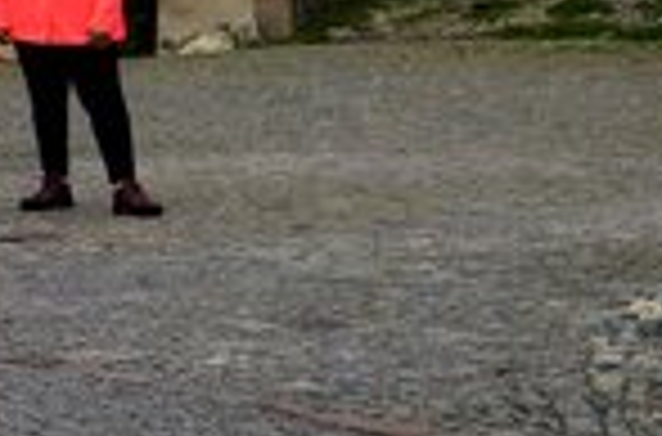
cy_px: -90
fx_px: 2694
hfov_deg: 12.8
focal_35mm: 147
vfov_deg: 9.1
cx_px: -495
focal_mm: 18
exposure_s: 1/200
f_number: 10
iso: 320
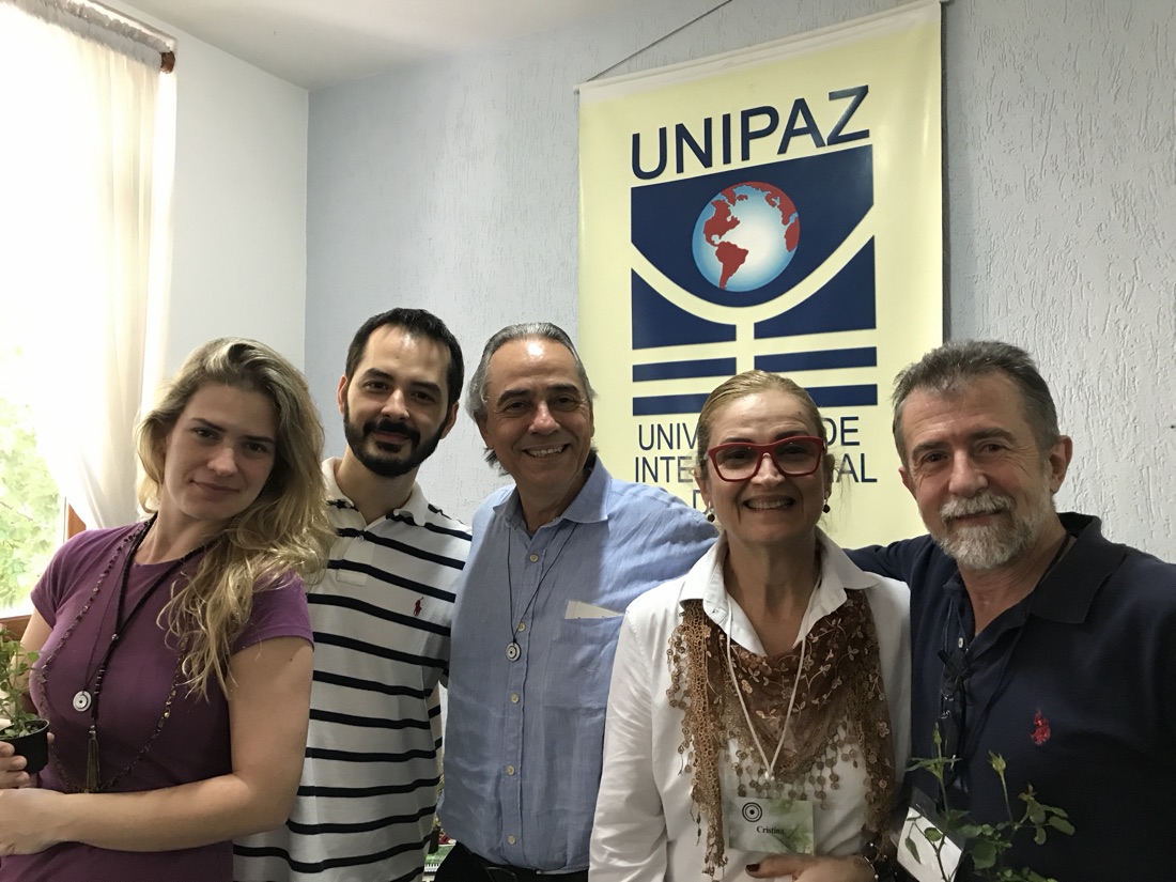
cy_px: 441
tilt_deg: +3.0
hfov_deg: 63.4
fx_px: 951
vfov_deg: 49.7
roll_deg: -1.2
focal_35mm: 28
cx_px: 588
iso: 64
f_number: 1.8
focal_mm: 3.99
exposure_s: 1/15
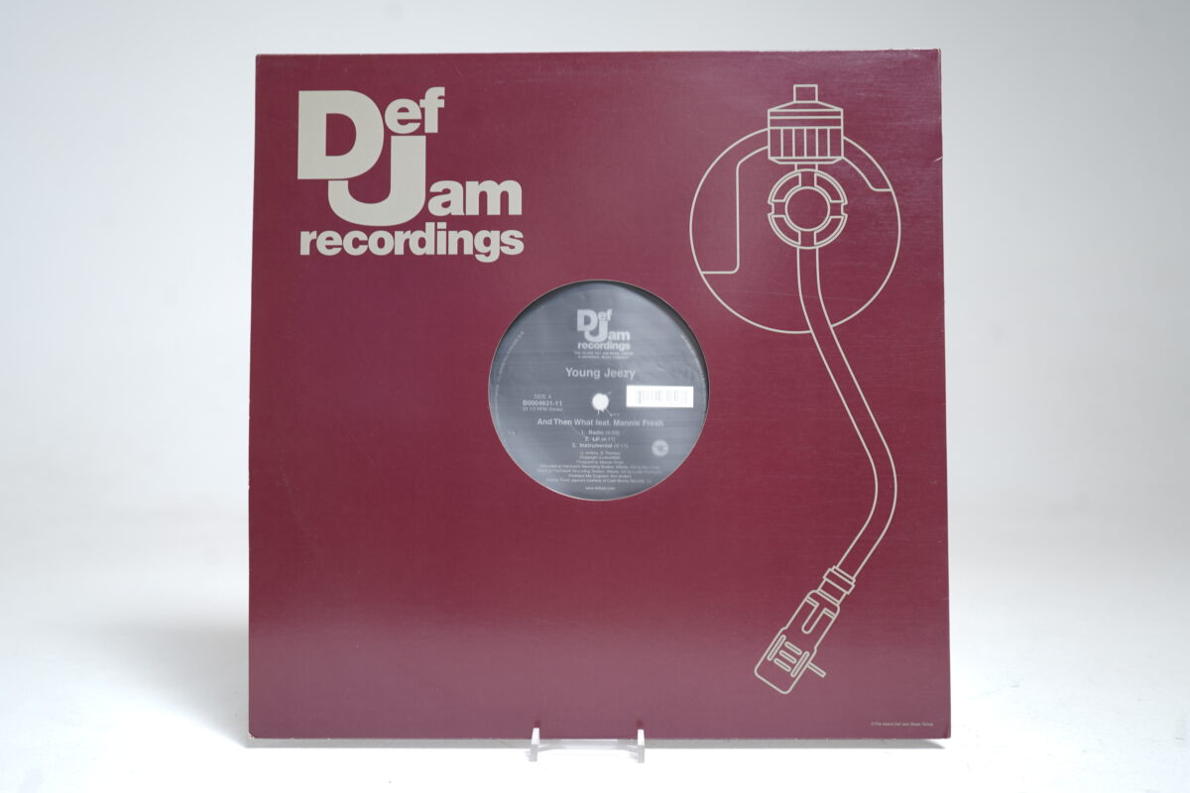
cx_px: 595
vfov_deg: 43.6
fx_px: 992
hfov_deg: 61.9
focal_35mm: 30
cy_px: 396
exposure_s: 1/2.5
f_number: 5
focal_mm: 30
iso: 64
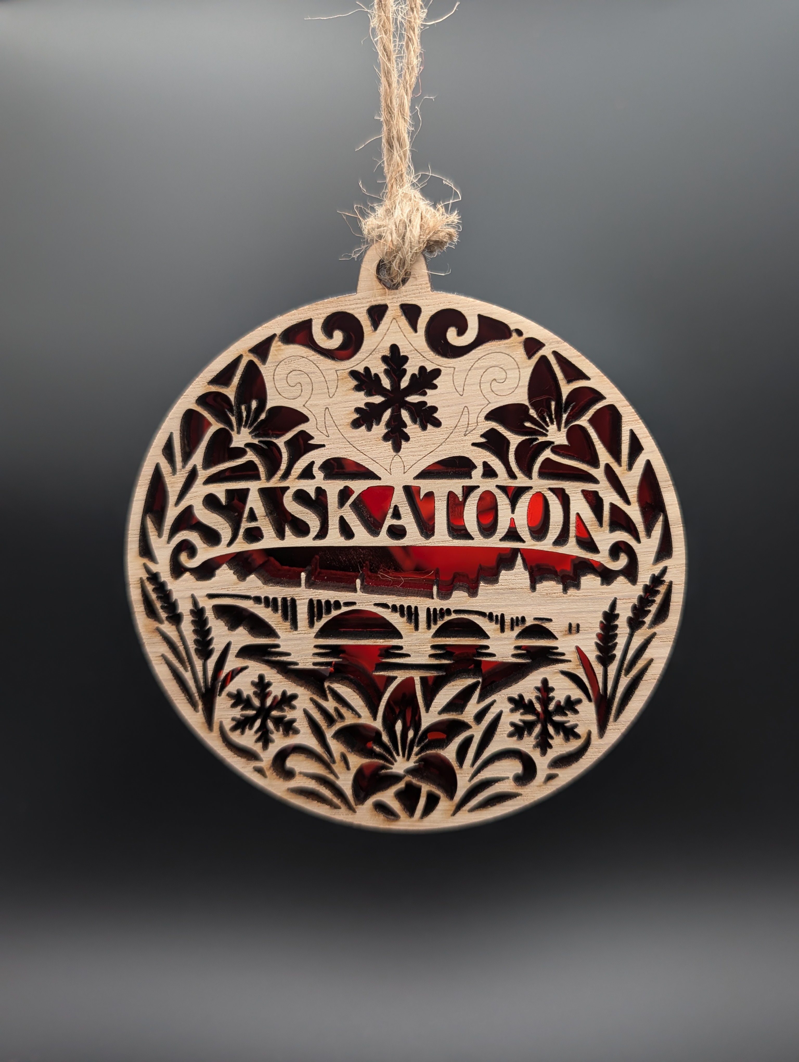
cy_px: 531
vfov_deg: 71.5
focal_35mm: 24
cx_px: 400
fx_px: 737
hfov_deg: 56.9
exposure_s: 1/147
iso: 262
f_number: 1.68
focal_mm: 6.9
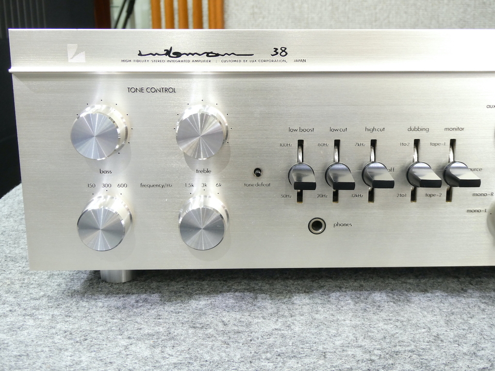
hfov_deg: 42.9
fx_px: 629
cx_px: 248
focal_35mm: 44
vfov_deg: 32.9
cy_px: 186
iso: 200
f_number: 3.9
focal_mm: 7.8
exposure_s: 1/4
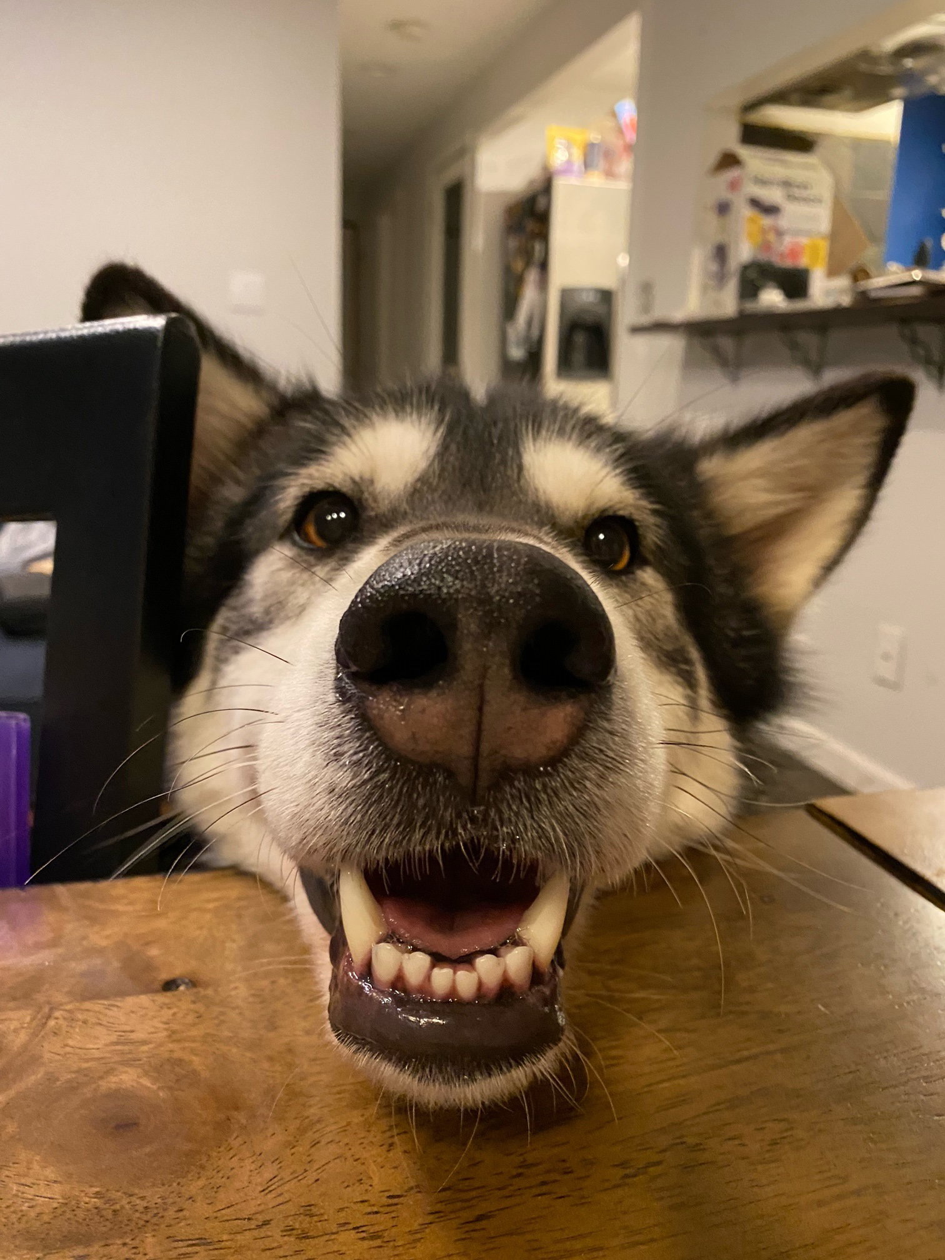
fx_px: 946
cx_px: 472
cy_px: 630
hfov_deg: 53.1
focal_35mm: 26
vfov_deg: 67.3
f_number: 1.8
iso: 640
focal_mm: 4.25
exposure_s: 1/30
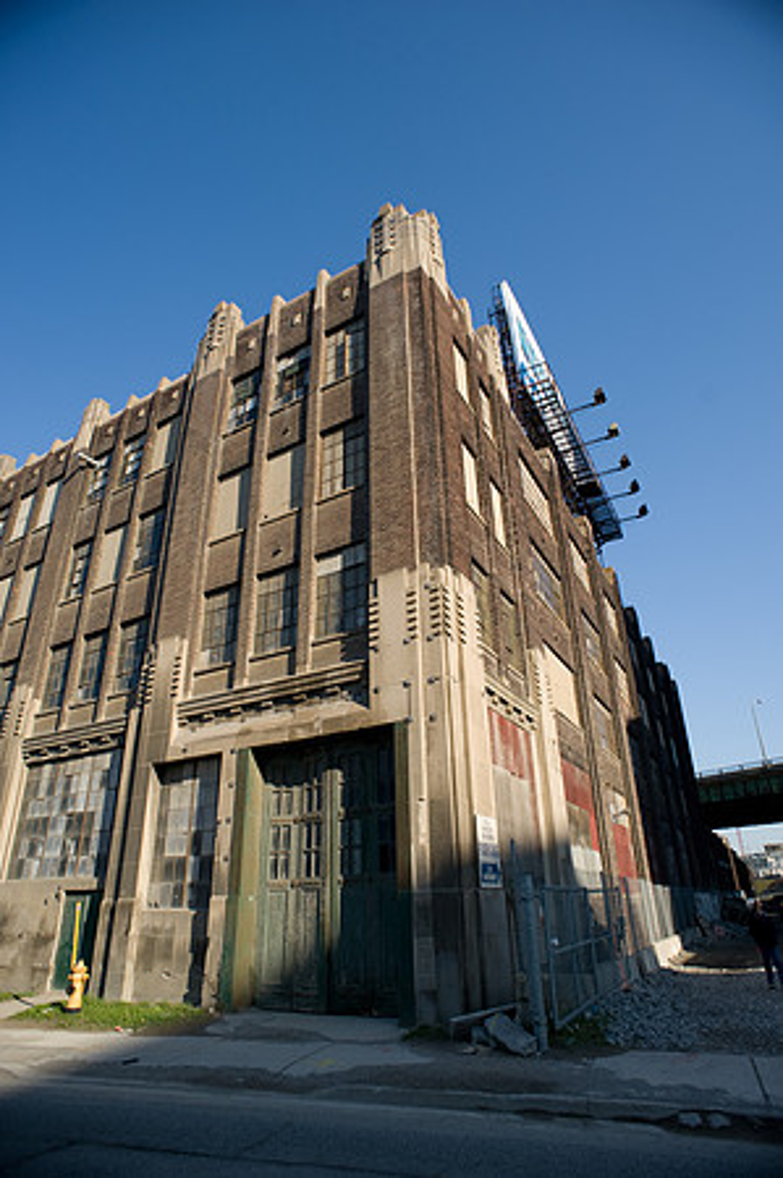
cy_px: 589
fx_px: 654
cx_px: 392
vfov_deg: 84.0
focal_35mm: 20
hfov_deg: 61.8
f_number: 5.6
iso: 200
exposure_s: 1/1000
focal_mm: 20
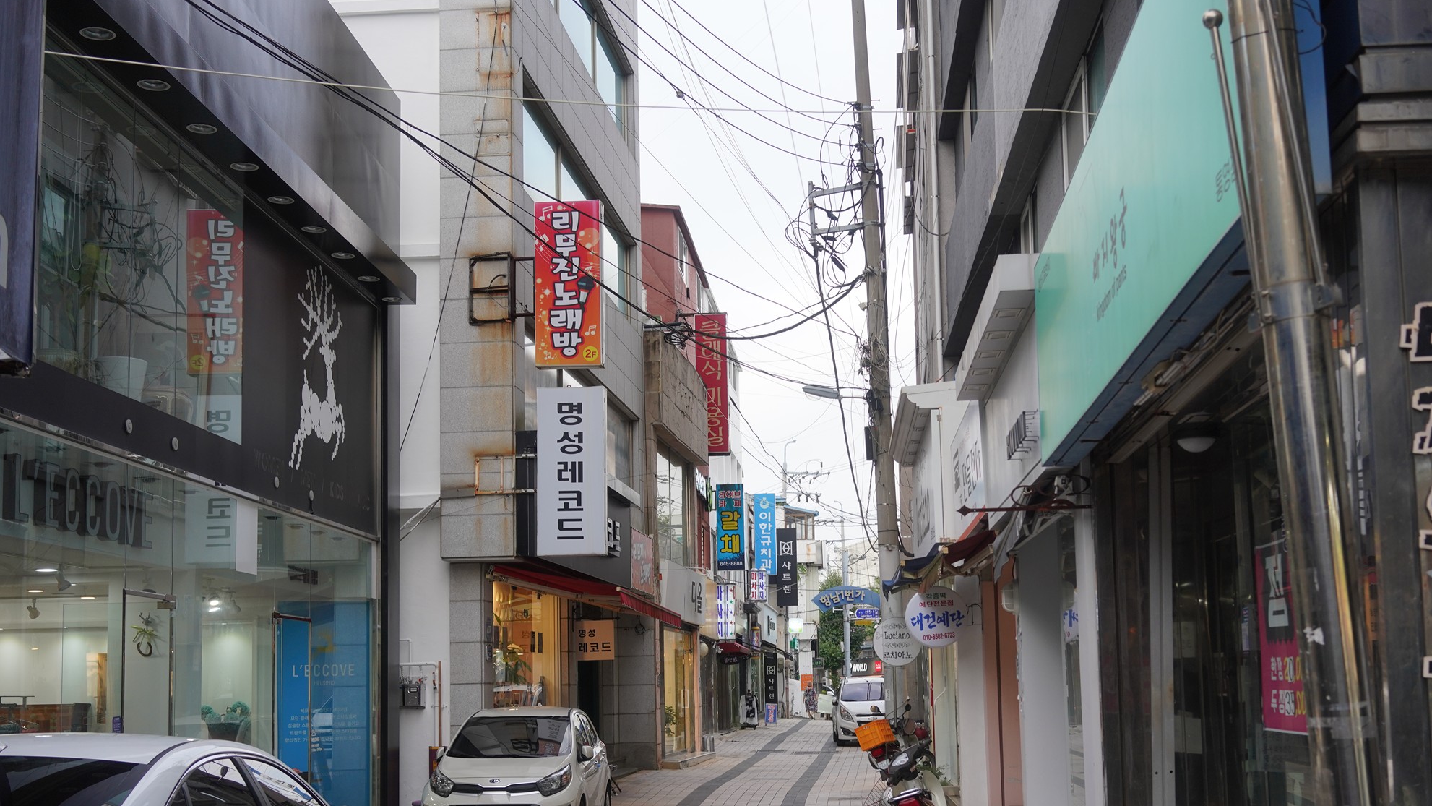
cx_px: 722
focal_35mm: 37
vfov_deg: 31.9
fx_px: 1405
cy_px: 467
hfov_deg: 54.0
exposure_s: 1/100
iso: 400
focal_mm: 35
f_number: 5
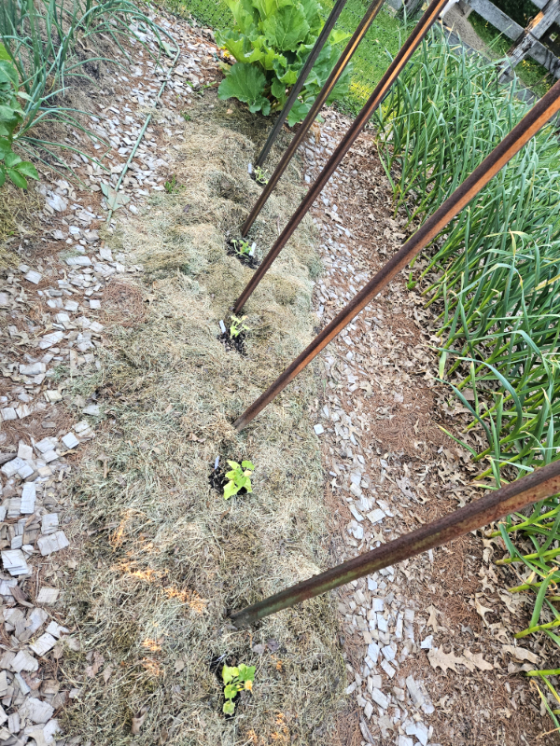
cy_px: 373
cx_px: 280
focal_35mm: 23
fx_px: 496
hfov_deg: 58.9
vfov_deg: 73.9
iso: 160
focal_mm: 5.4
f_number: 1.8
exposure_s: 1/120
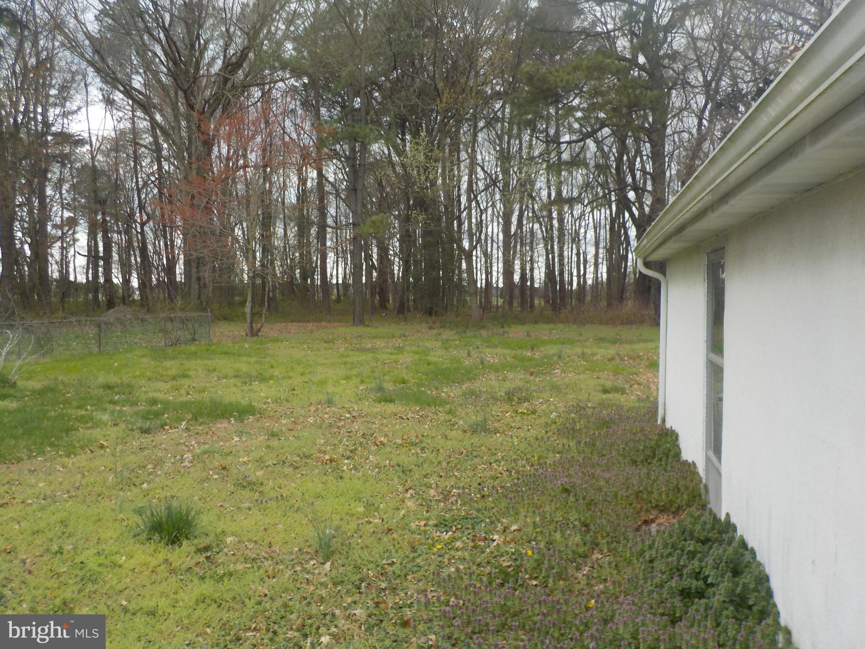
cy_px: 324
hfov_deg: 60.0
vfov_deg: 46.8
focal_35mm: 30
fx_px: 750
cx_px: 432
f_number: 3.3
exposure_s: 1/640
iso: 125
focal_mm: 4.1
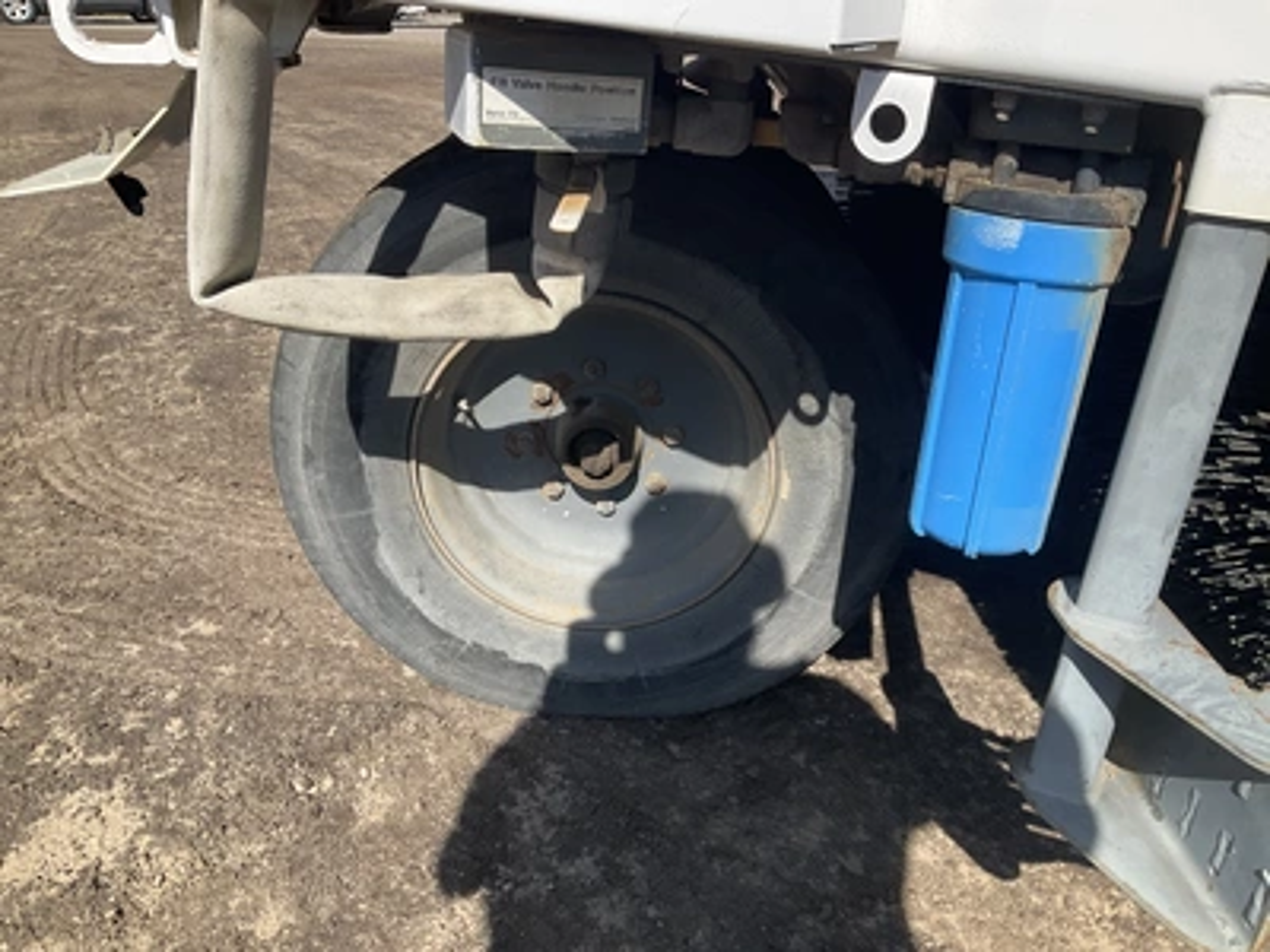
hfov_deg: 61.7
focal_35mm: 29
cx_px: 635
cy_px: 476
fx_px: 1064
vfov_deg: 48.2
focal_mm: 3
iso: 25
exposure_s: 1/1195
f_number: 1.8
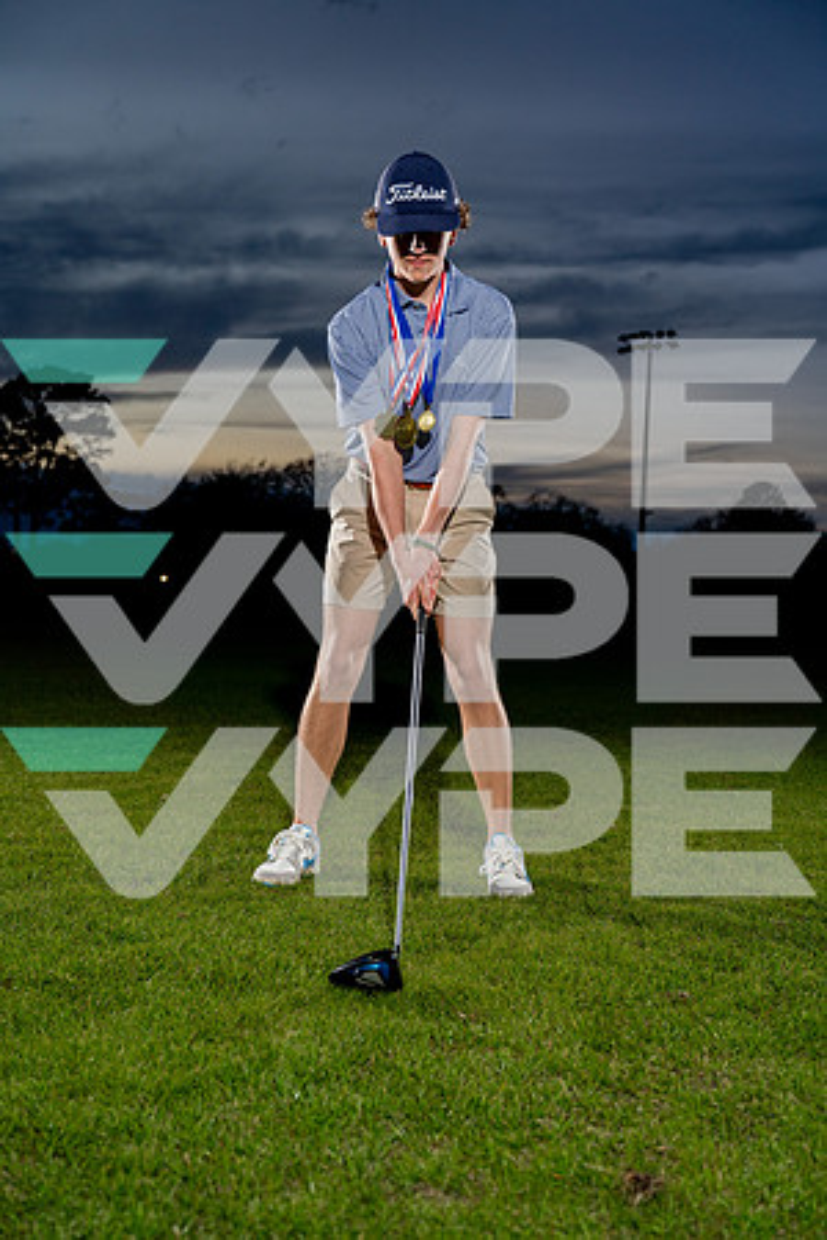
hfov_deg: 35.1
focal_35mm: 38
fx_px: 1309
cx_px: 414
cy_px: 620
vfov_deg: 50.7
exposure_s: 1/250
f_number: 4
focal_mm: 38
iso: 400
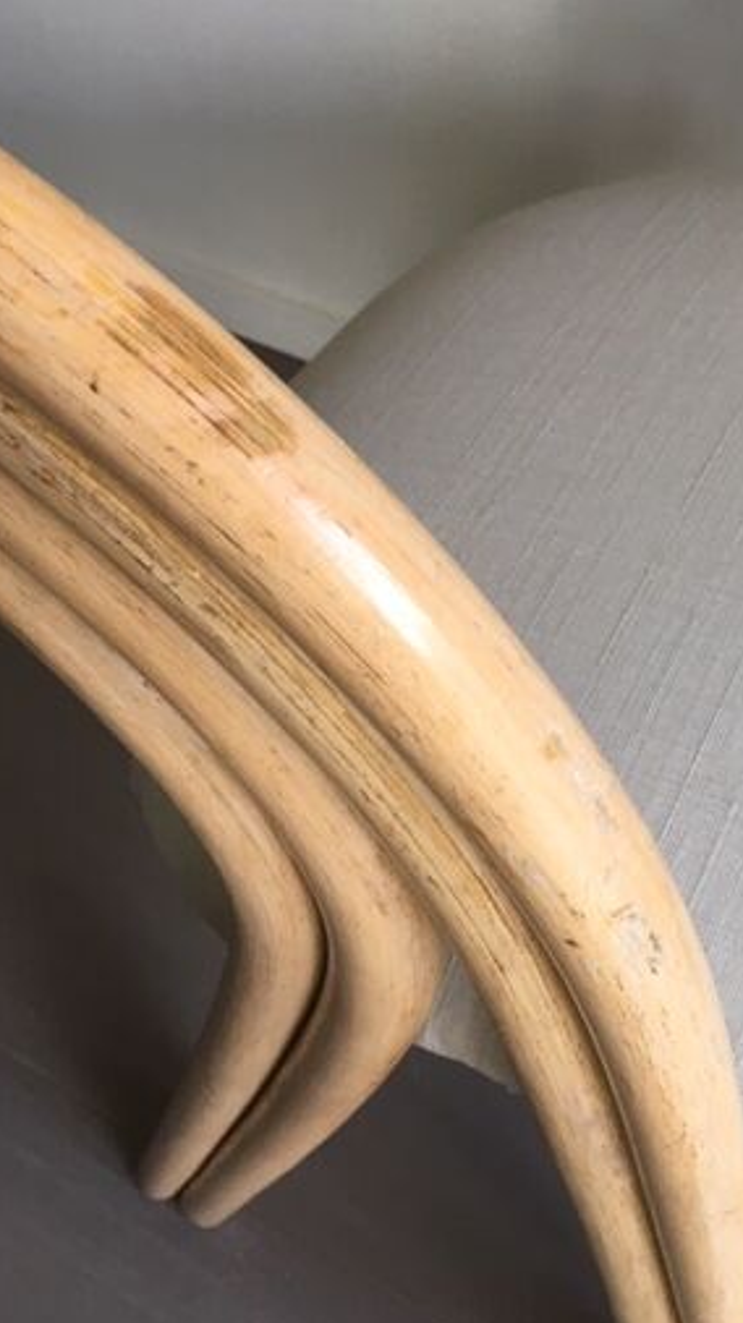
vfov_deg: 50.4
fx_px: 1403
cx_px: 557
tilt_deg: -50.7
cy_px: 583
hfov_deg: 29.2
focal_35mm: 40
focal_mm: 4.15
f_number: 2.2
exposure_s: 1/33
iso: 40
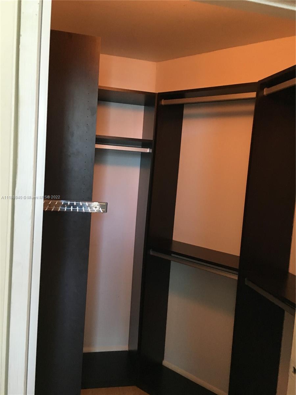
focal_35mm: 29
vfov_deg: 61.7
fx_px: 331
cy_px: 198
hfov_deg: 48.2
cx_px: 148
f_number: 2.2
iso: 160
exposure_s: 1/30
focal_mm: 4.15
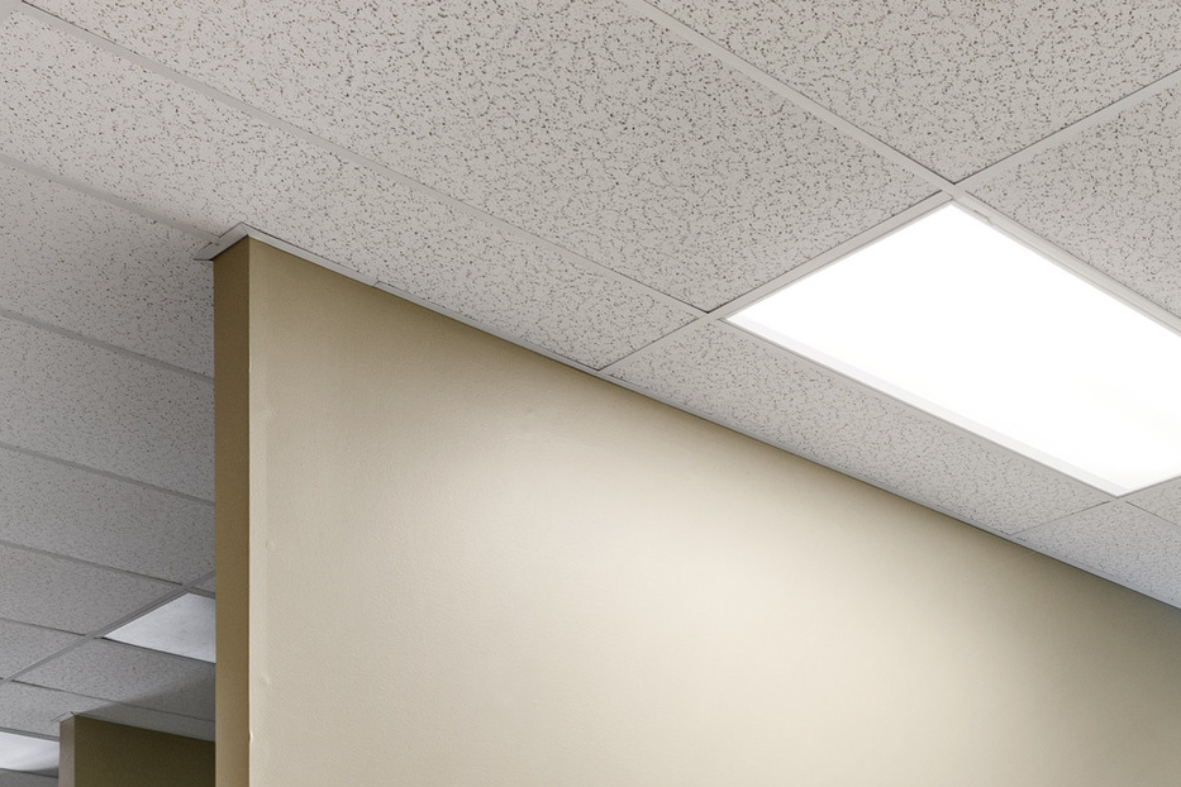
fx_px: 1837
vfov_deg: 20.3
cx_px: 958
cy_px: 1229
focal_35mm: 56
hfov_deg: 34.5
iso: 320
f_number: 8
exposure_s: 2.5
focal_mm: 17
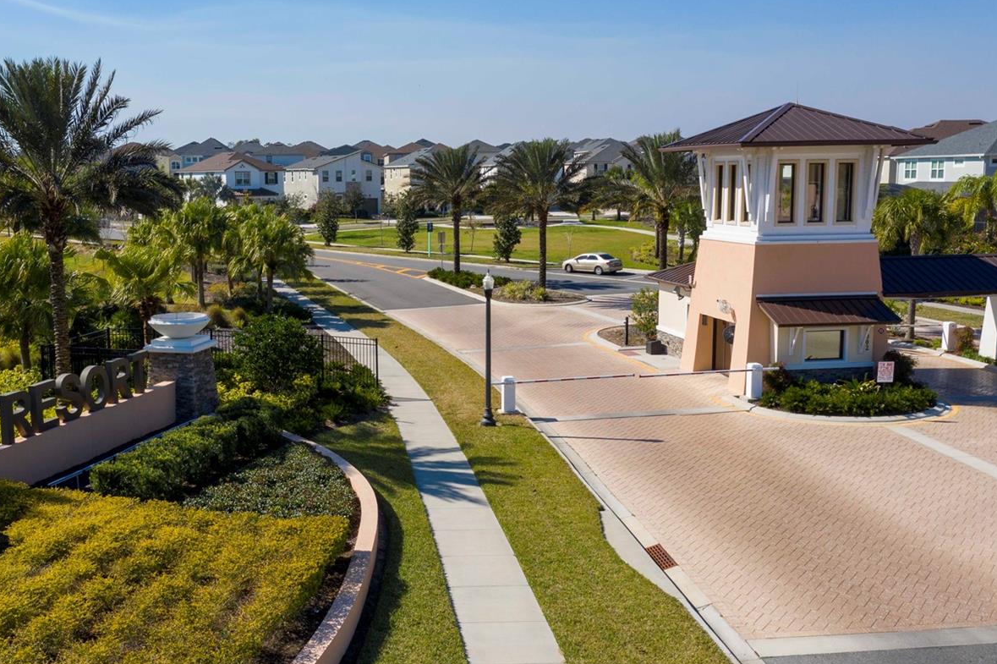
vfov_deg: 35.0
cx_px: 397
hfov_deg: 50.4
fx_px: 1052
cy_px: 325
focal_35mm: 38
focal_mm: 10.26
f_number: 5.6
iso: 100
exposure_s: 1/500
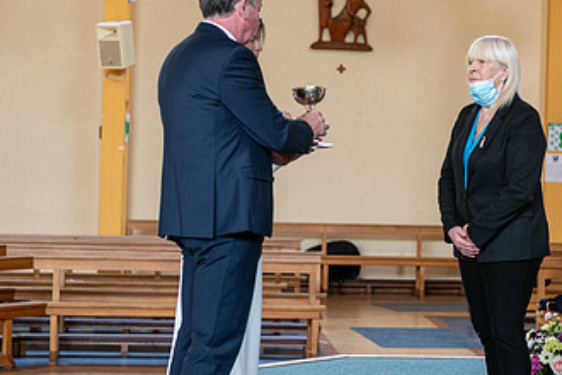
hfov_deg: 17.6
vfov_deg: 11.8
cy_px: 129
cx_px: 373
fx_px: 1811
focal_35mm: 116
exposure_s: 1/160
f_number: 3.5
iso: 640
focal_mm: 66
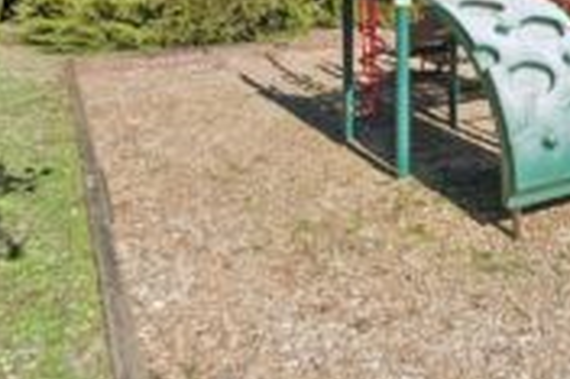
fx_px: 649
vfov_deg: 29.2
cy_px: -44
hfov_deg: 44.5
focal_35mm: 41
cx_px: 476
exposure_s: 1/320
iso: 250
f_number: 9
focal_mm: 12
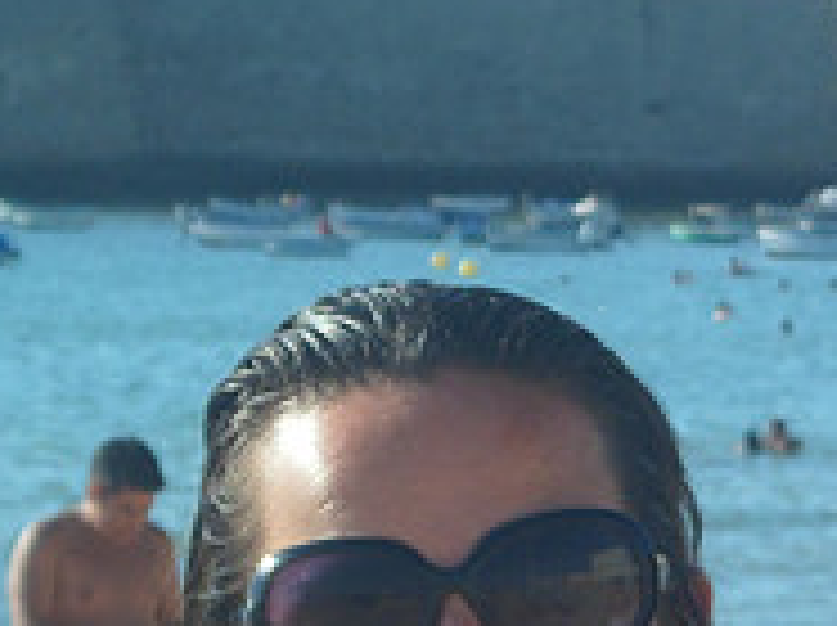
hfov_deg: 5.7
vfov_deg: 4.2
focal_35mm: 350
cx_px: 896
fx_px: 8452
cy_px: 709
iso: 80
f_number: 5.4
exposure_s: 1/350
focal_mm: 21
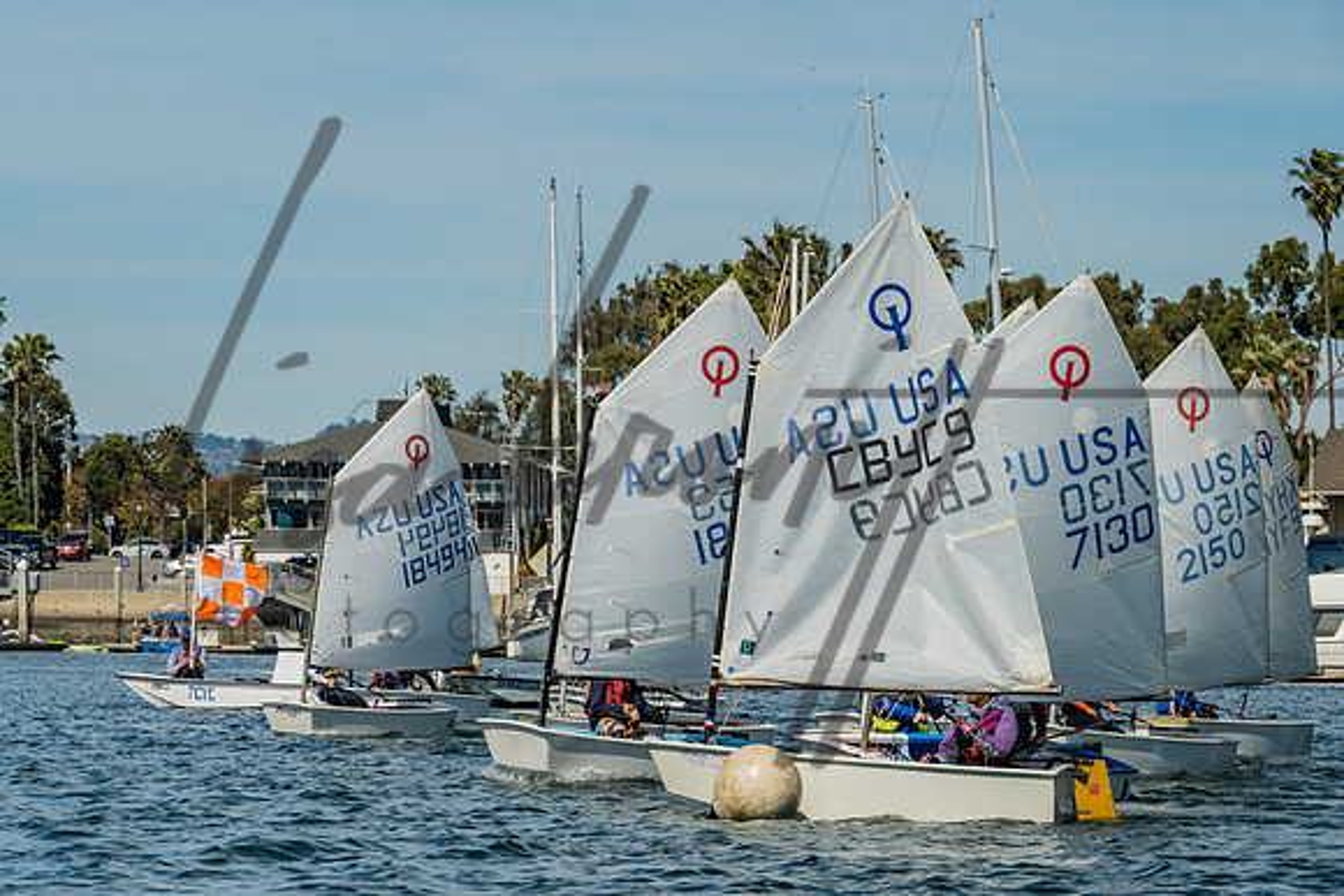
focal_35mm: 187
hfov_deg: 11.0
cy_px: 462
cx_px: 538
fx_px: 6966
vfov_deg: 7.4
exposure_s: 1/500
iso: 250
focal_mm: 145
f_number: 10
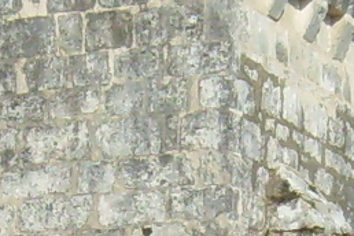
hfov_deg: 7.1
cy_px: 291
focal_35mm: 289
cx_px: 176
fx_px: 2842
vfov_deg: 4.7
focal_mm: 5.8
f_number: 7.1
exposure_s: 1/350
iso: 80
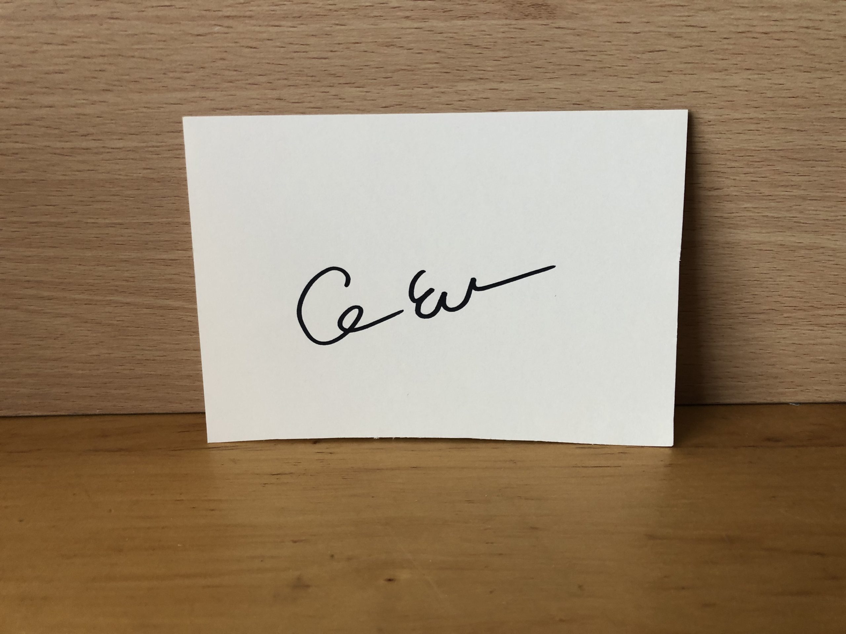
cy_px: 317
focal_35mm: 28
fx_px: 684
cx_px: 423
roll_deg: -0.2
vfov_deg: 49.7
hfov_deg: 63.4
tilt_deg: -23.7
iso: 40
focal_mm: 3.99
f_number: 1.8
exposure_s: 1/17
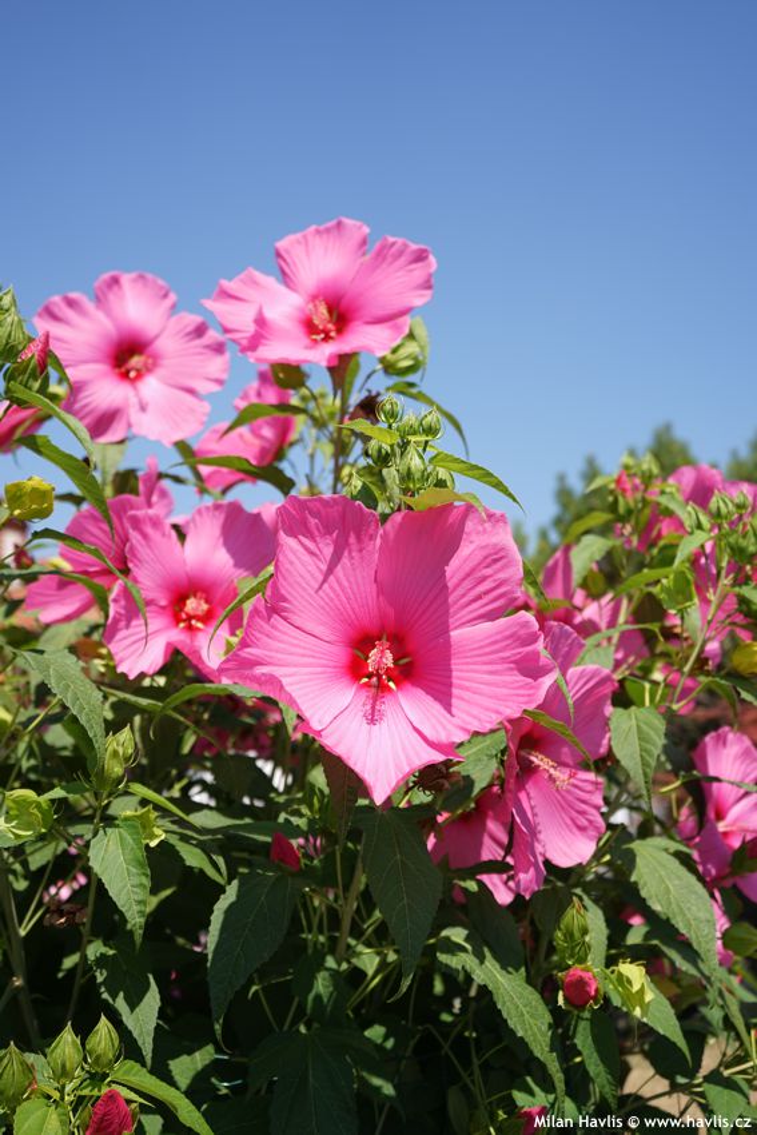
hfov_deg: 35.1
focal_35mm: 38
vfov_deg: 50.7
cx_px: 378
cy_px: 568
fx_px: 1198
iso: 50
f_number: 4
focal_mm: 38
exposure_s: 1/400
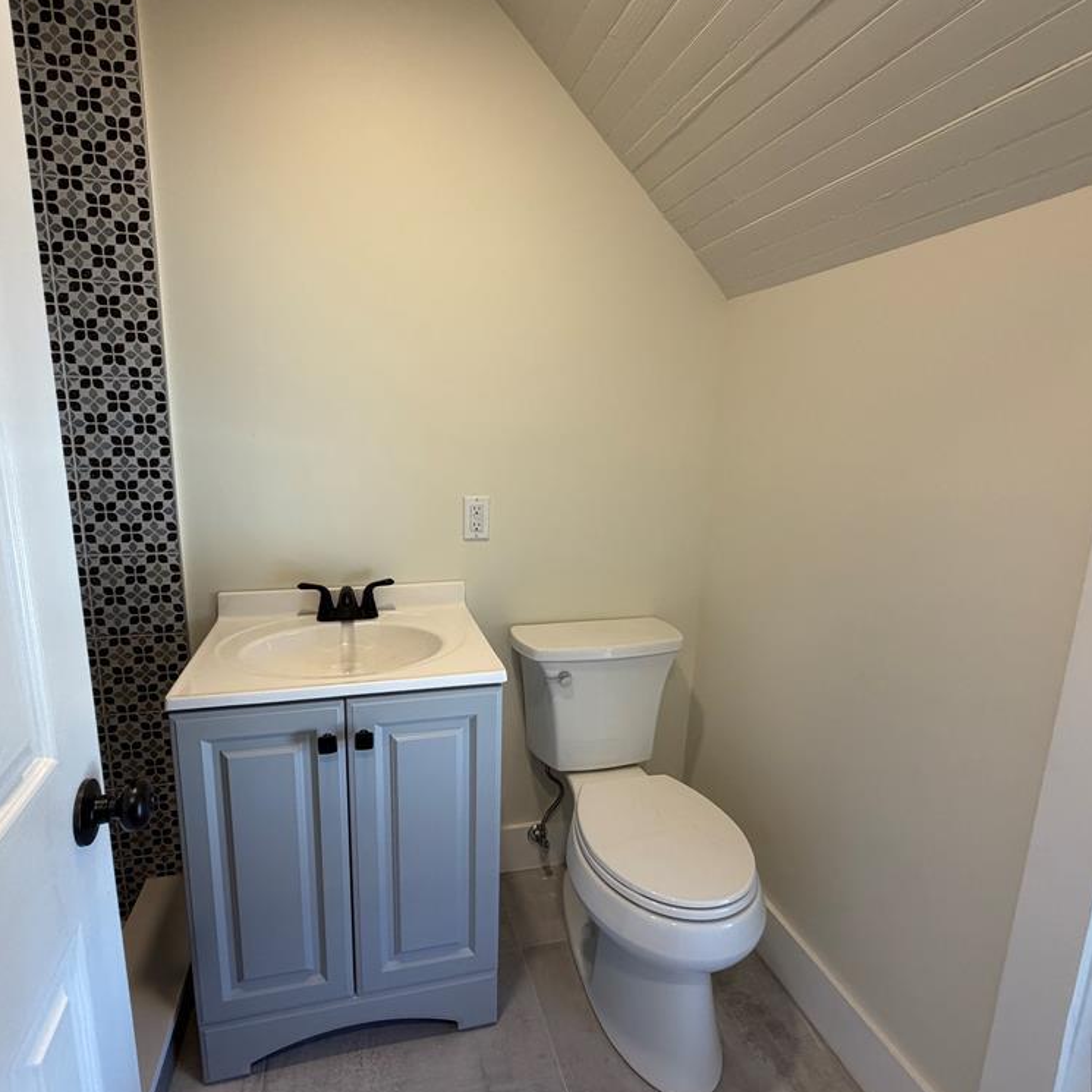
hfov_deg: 83.7
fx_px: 607
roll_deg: -0.8
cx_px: 490
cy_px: 539
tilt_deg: -10.9
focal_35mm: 17
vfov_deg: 84.0
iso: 250
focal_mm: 2.22
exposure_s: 1/120
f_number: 2.2
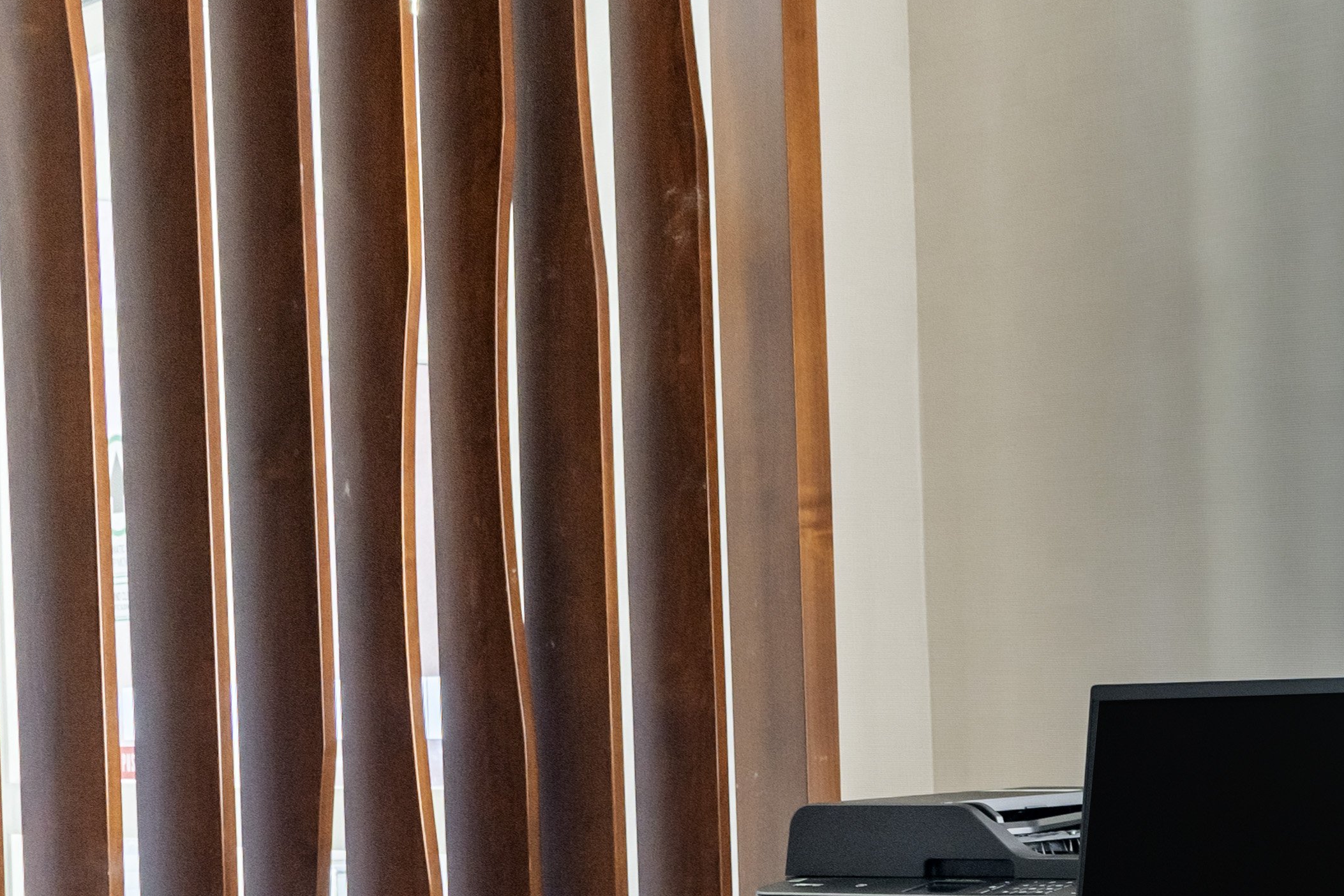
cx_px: 1816
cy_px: 1260
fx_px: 3509
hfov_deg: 19.7
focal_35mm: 94
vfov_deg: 13.8
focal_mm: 33
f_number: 8
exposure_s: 1/60
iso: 400
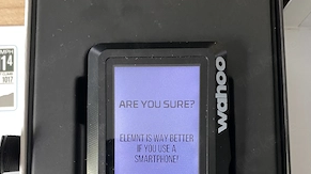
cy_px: 161
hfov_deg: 51.7
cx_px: 157
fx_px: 321
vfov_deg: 29.0
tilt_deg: -84.9
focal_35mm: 39
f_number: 1.8
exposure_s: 1/34
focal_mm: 4.25
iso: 640
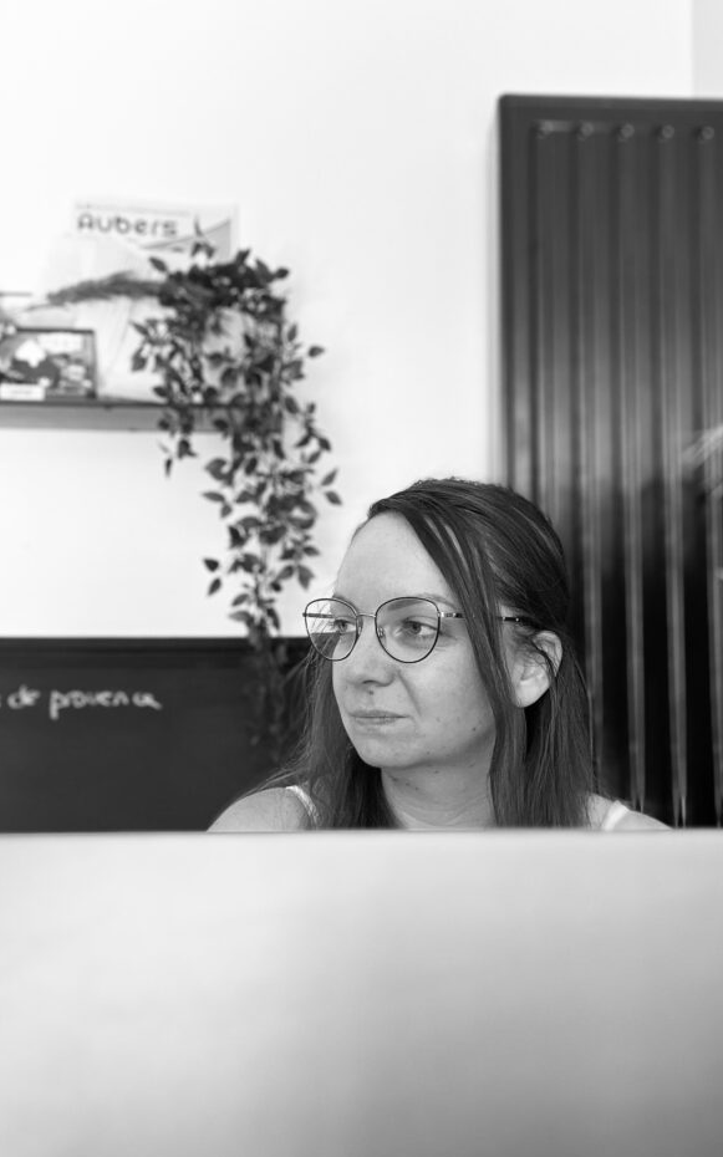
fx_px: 1104
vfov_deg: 55.3
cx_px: 436
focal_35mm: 35
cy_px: 597
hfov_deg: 36.1
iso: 100
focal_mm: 2.71
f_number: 2.2
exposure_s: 1/60
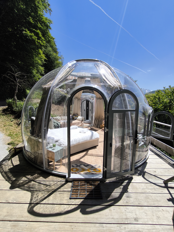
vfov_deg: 98.2
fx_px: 101
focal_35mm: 15
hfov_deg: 81.7
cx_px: 87
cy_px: 116
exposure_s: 1/1662
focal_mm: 1.91
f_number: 2.2
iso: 50
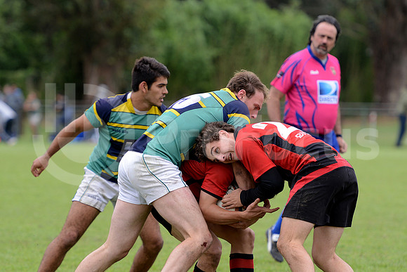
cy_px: 136
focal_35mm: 240
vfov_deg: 5.7
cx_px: 204
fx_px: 2714
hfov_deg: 8.6
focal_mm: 240
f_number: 4
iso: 500
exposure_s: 1/500
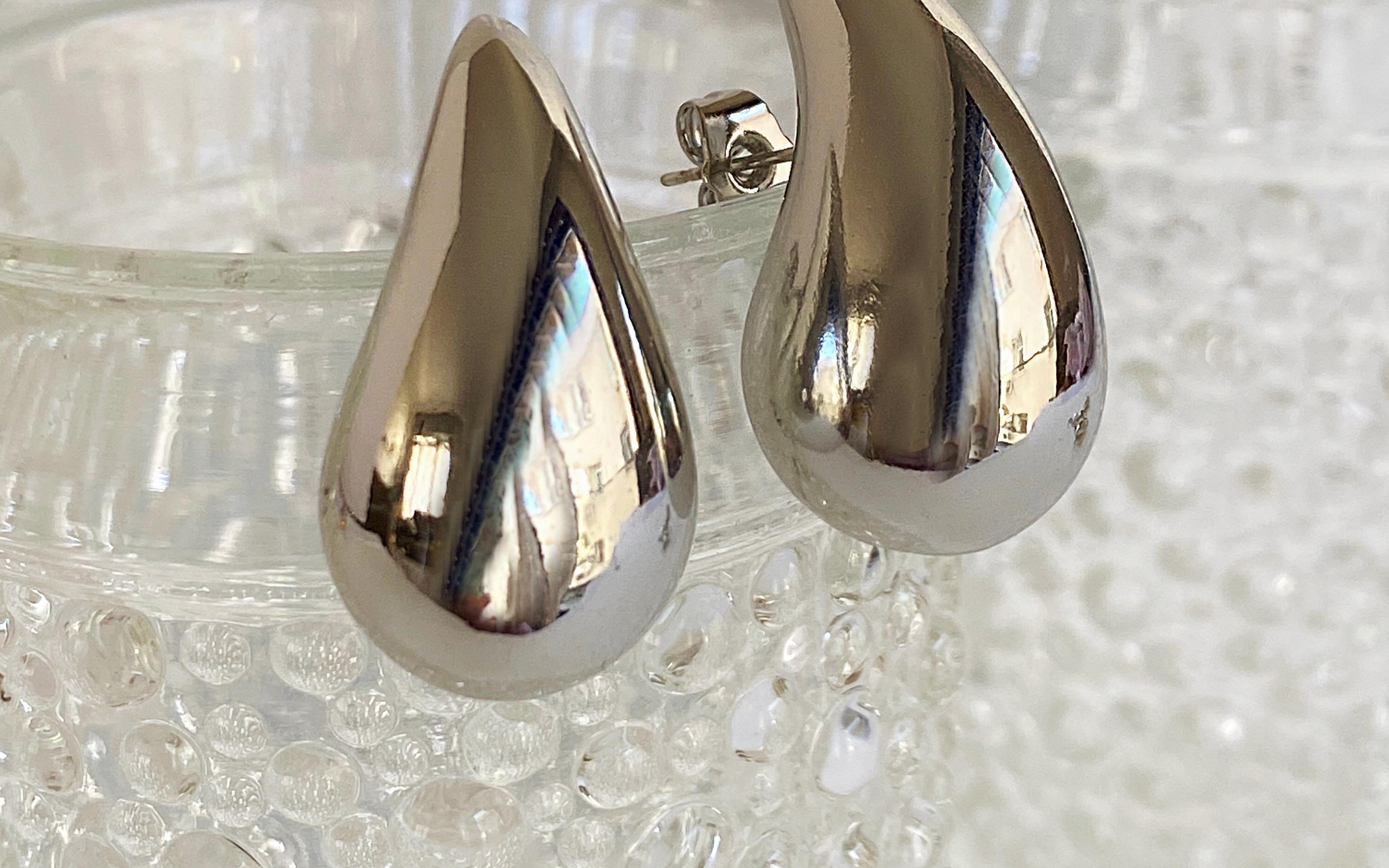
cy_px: 170
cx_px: 695
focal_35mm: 74
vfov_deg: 17.5
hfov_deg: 27.8
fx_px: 2801
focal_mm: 4.25
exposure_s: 1/122
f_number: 1.8
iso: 64
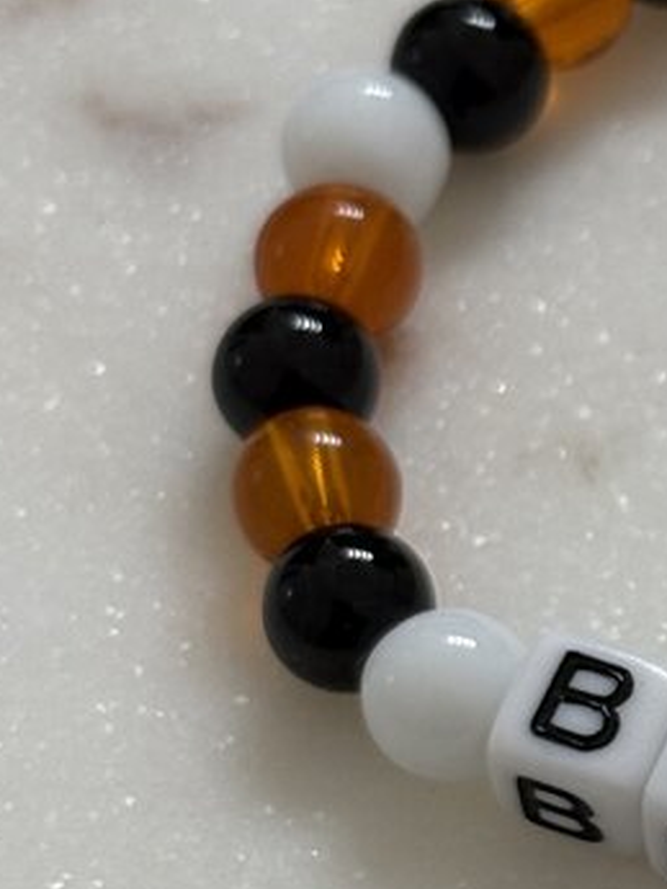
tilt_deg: -54.5
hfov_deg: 8.0
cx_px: 1141
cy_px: 657
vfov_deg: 10.9
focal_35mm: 181
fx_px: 4647
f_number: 1.6
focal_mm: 5.96
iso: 50
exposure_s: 1/60
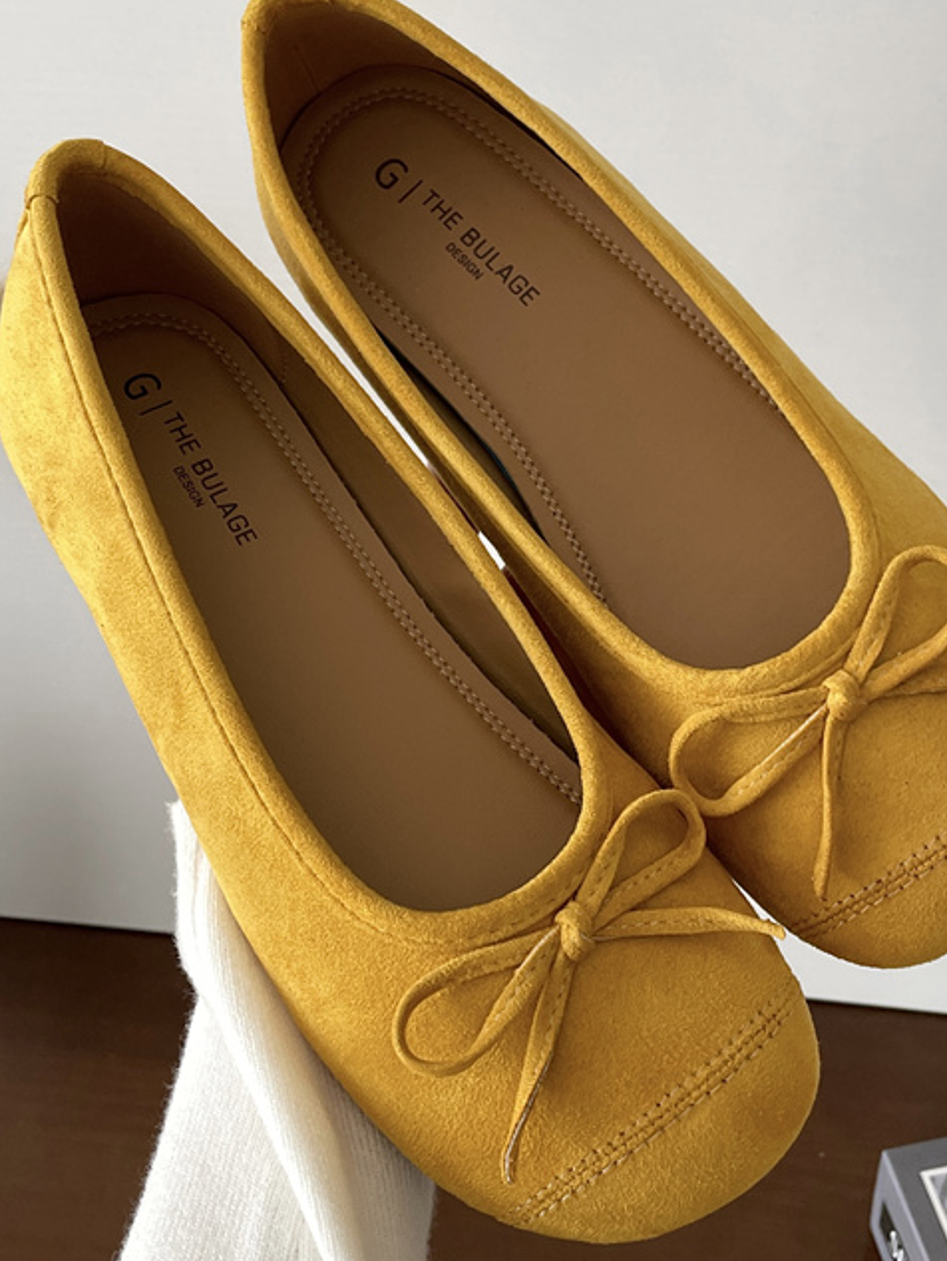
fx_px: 1495
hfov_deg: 35.0
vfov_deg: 45.8
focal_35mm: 41
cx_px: 571
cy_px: 623
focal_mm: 4.2
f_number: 1.6
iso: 125
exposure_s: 1/118
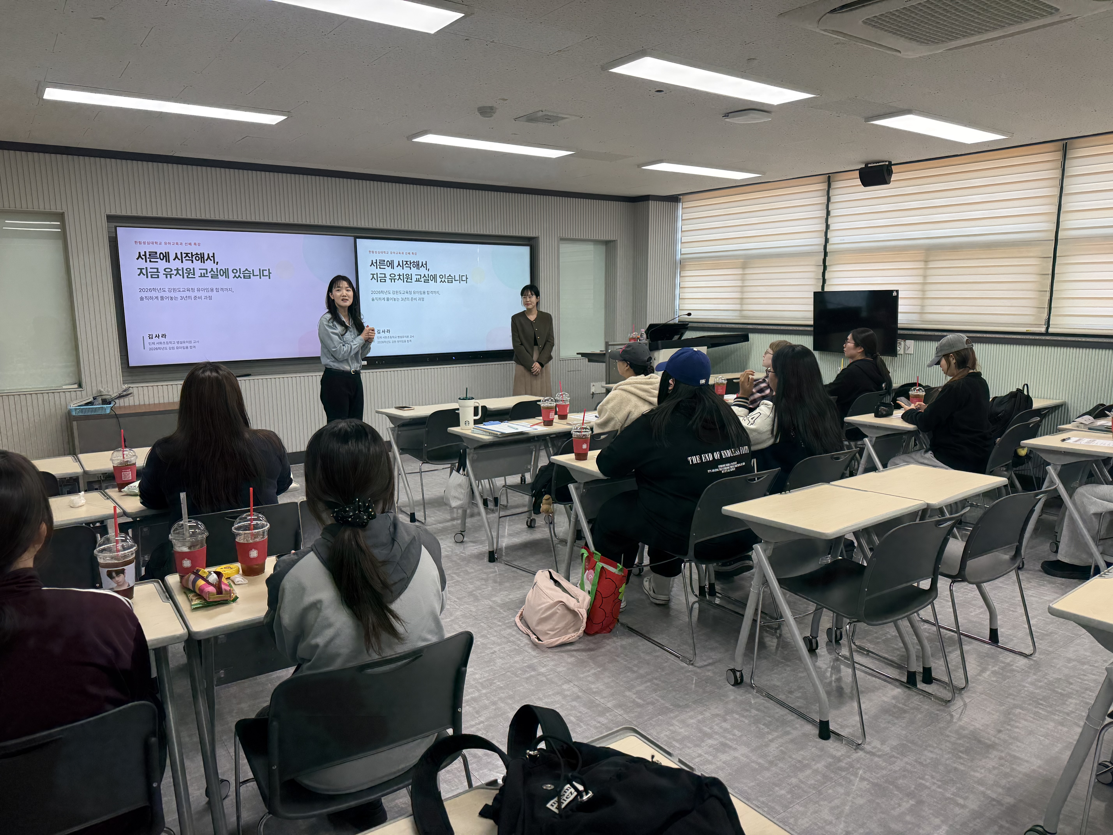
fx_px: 772
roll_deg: +0.5
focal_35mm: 24
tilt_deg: -9.9
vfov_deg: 56.8
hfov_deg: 71.6
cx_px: 556
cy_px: 418
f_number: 1.78
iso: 200
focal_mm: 6.76
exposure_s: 1/240
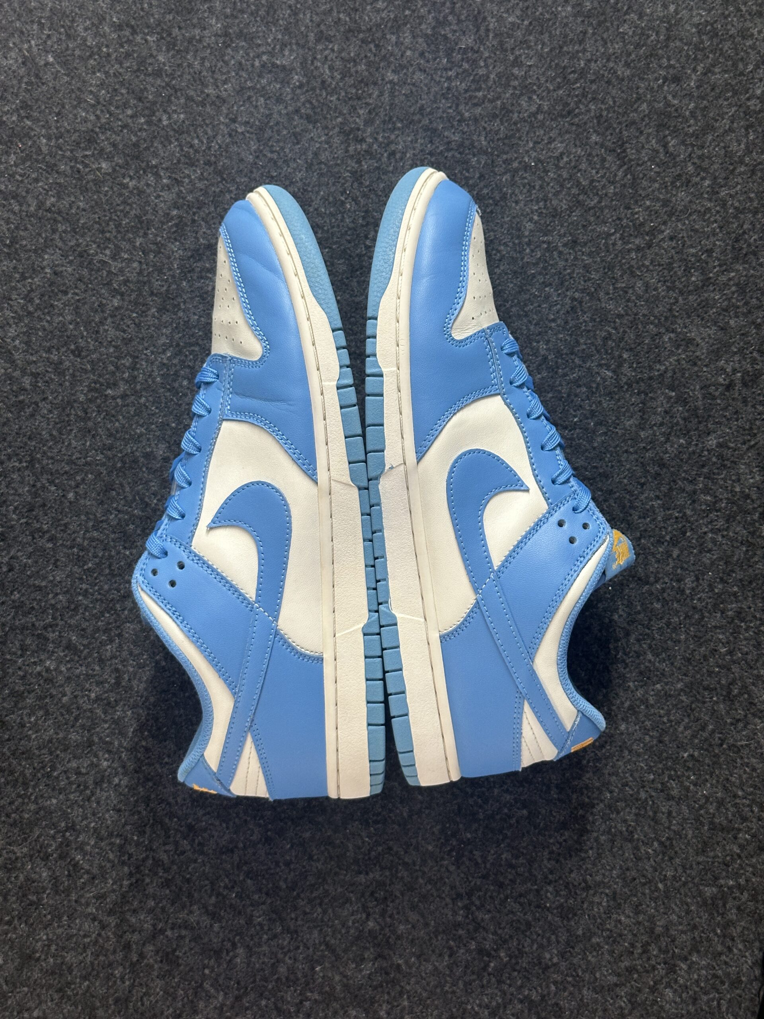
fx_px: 1413
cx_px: 382
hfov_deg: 30.3
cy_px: 510
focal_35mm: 48
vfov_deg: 39.7
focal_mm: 6.86
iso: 200
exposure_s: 1/33
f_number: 1.78
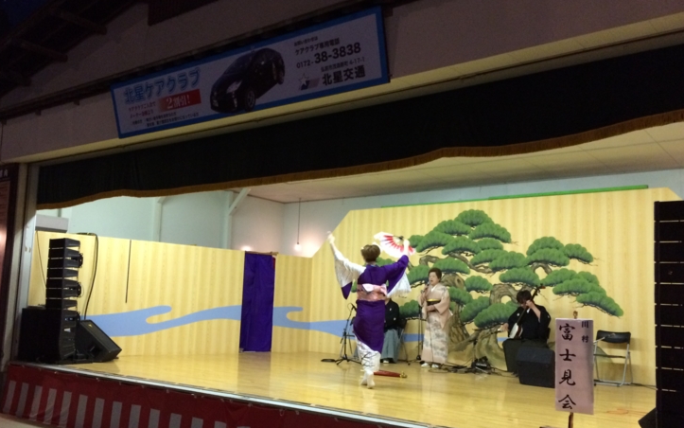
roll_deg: -1.1
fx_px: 634
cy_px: 239
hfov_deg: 56.7
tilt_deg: +6.0
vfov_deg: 37.2
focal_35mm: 34
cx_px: 328
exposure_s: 1/30
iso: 250
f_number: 2.2
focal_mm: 4.15
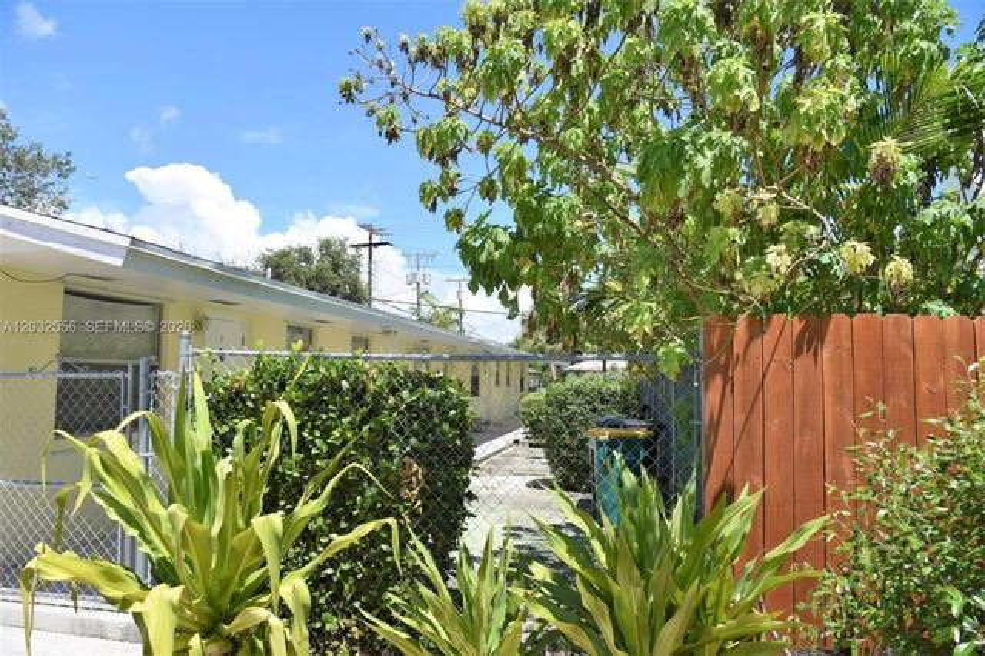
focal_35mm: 24
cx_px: 492
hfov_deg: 73.8
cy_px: 328
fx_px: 656
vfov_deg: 53.1
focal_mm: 24
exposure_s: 1/400
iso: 200
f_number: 10
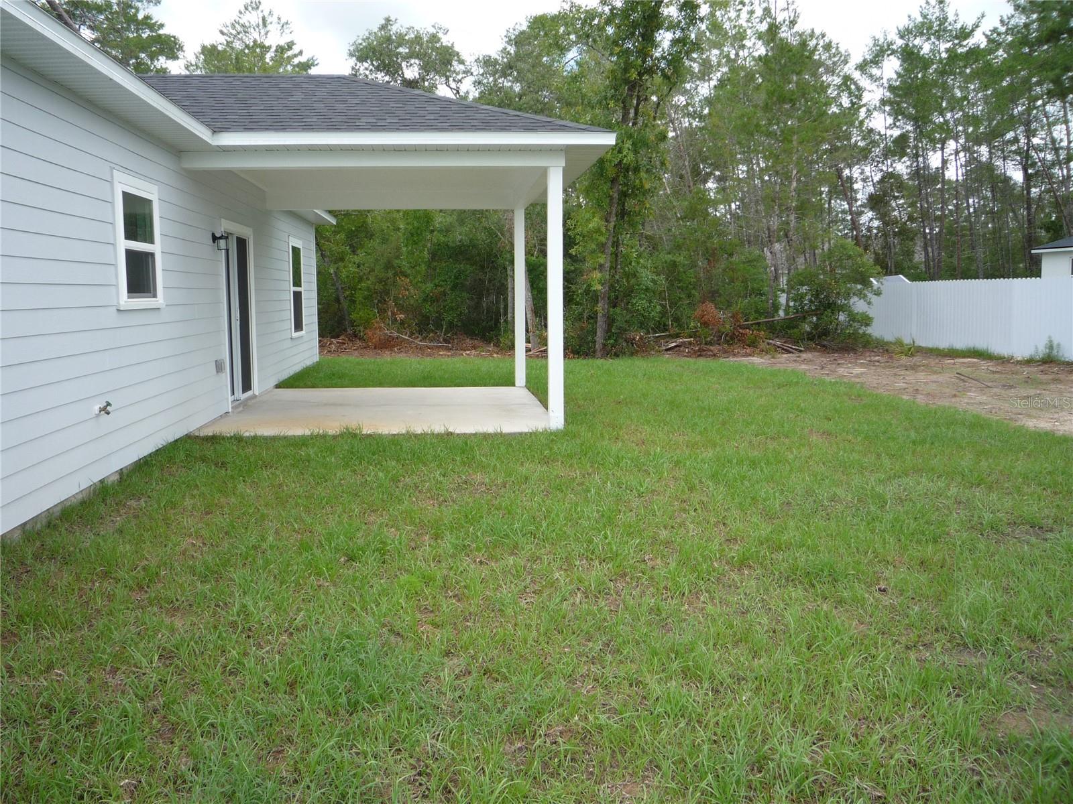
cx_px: 536
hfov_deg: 60.0
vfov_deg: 46.8
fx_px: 930
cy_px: 402
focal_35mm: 30
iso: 100
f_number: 4
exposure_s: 1/250
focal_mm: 5.2
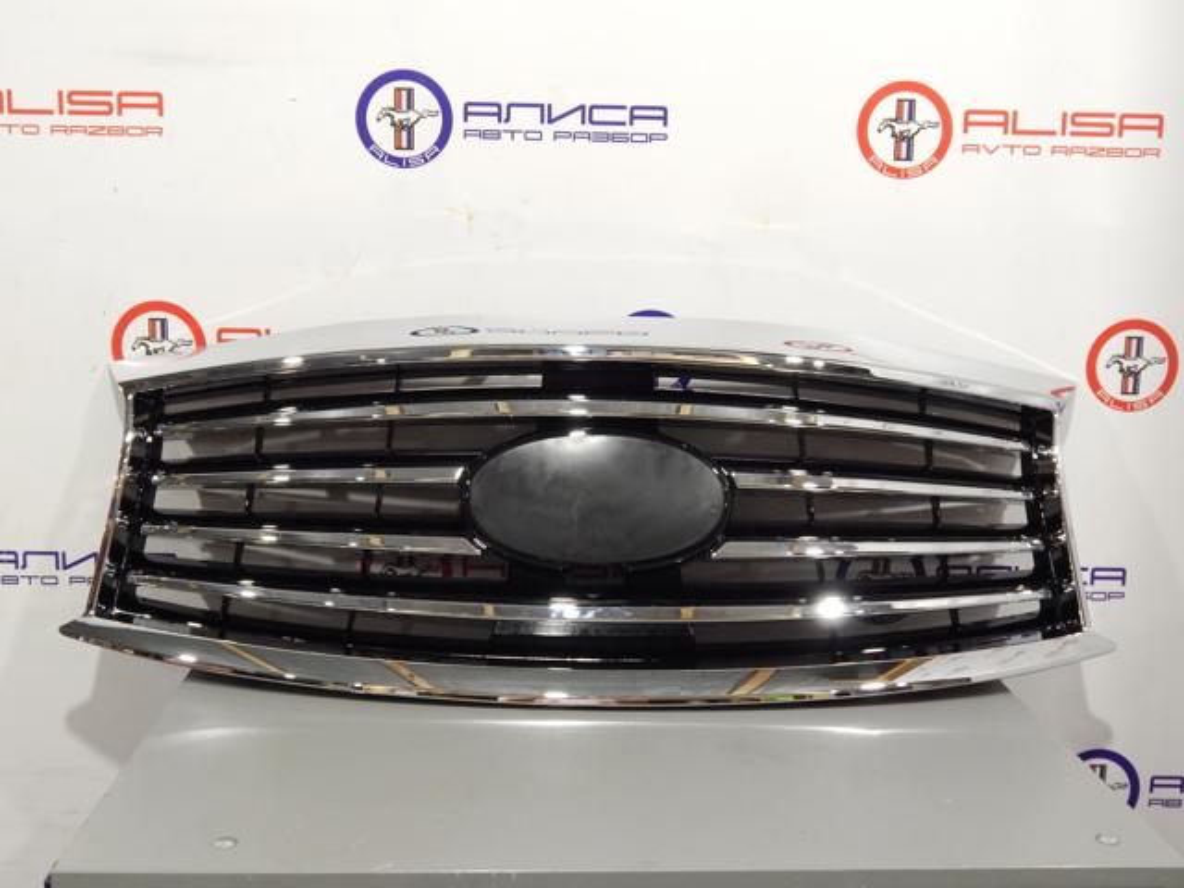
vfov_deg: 37.7
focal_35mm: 38
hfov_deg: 49.0
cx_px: 592
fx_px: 1300
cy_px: 444
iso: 400
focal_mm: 6.8
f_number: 3.4
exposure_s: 1/25
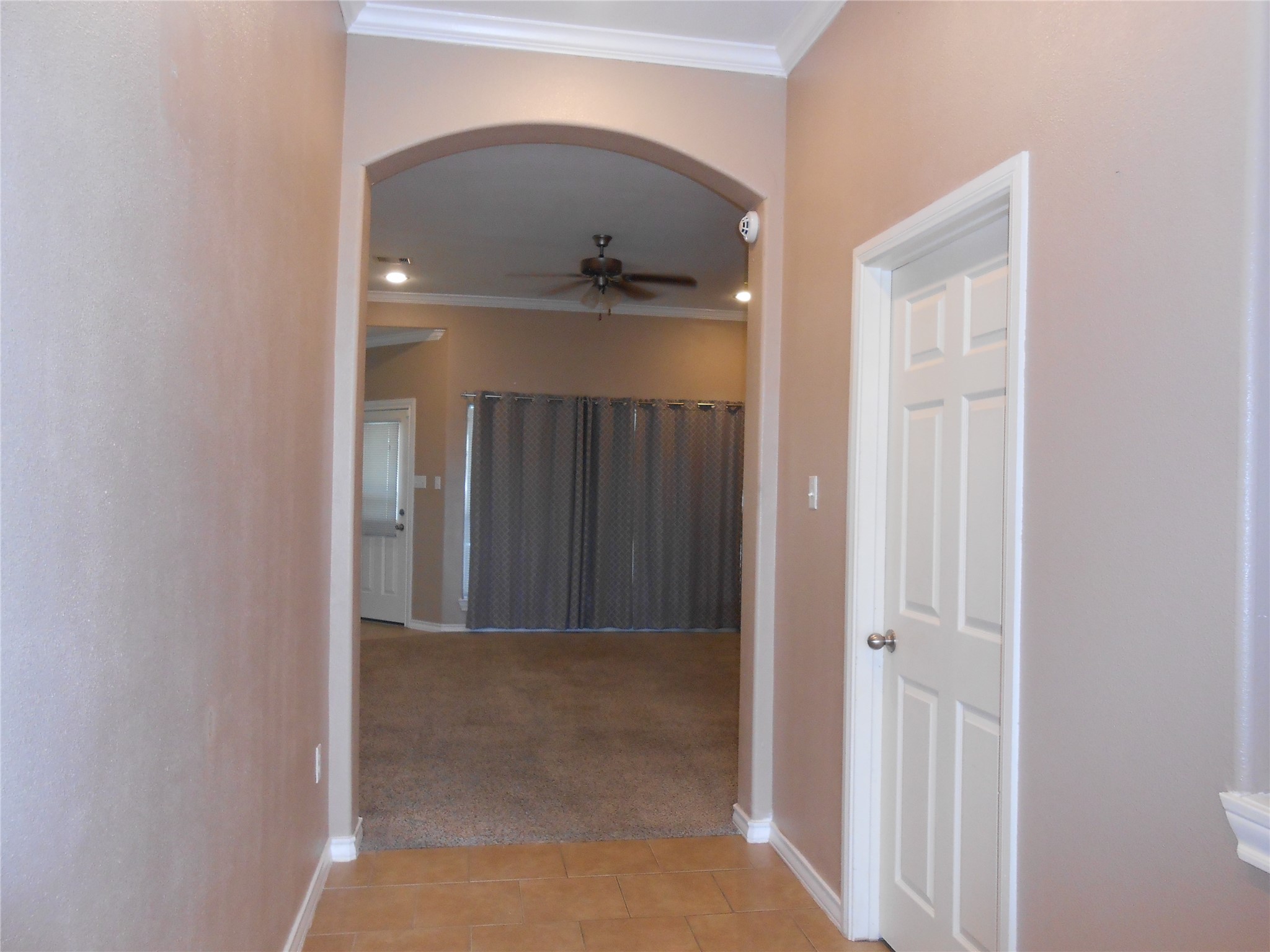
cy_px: 476
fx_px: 954
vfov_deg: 53.1
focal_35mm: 26
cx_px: 635
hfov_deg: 67.3
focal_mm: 4.6
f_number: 3.5
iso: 250
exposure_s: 1/25
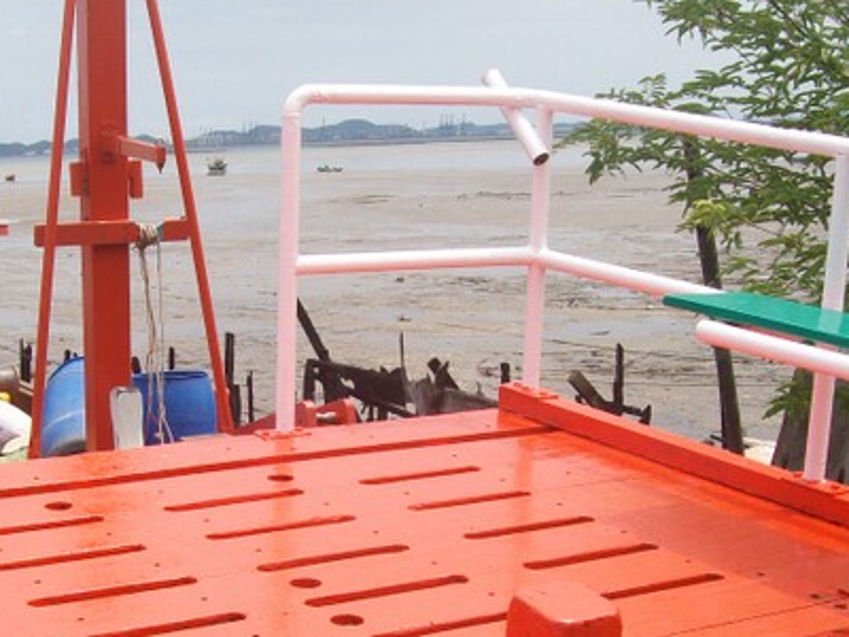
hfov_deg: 28.4
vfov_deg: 21.5
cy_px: 437
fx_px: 1668
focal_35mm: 68
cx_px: 295
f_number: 4.9
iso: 64
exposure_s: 1/500
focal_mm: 6.1
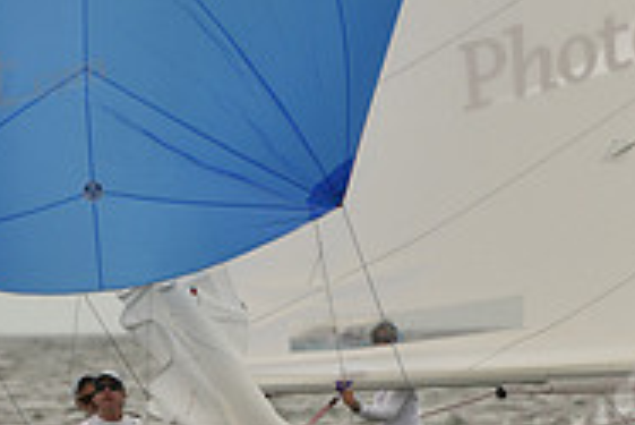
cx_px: 285
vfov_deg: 1.2
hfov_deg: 1.7
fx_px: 20794
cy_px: 246
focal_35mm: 1178
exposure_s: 1/1250
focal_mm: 380
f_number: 5.6
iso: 320
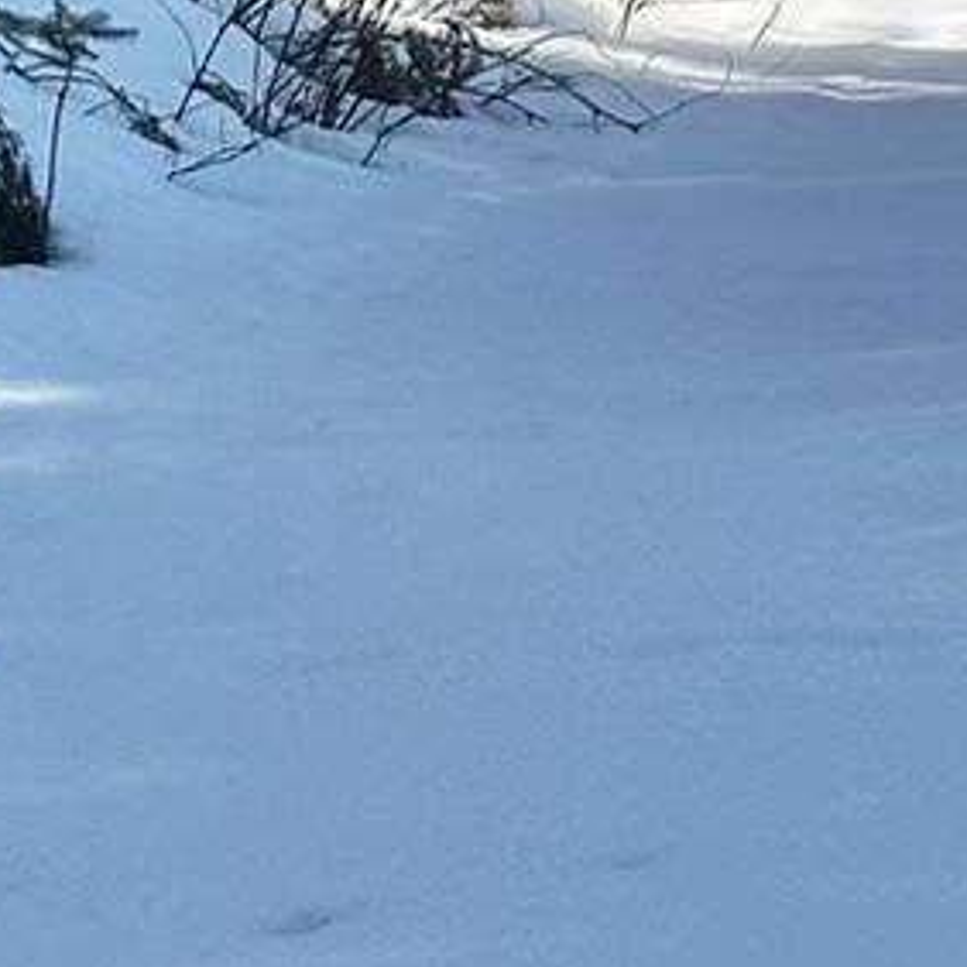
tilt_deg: +6.0
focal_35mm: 308
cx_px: 226
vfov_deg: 5.5
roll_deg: -0.4
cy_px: -1457
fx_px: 9734
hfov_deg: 5.7
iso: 64
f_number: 1.78
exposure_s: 1/2028
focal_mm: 6.86
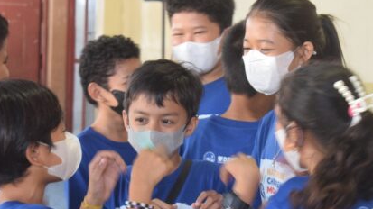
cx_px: 199
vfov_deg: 7.7
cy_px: 162
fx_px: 1552
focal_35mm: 157
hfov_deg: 13.7
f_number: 5.6
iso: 1600
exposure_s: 1/30
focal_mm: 55
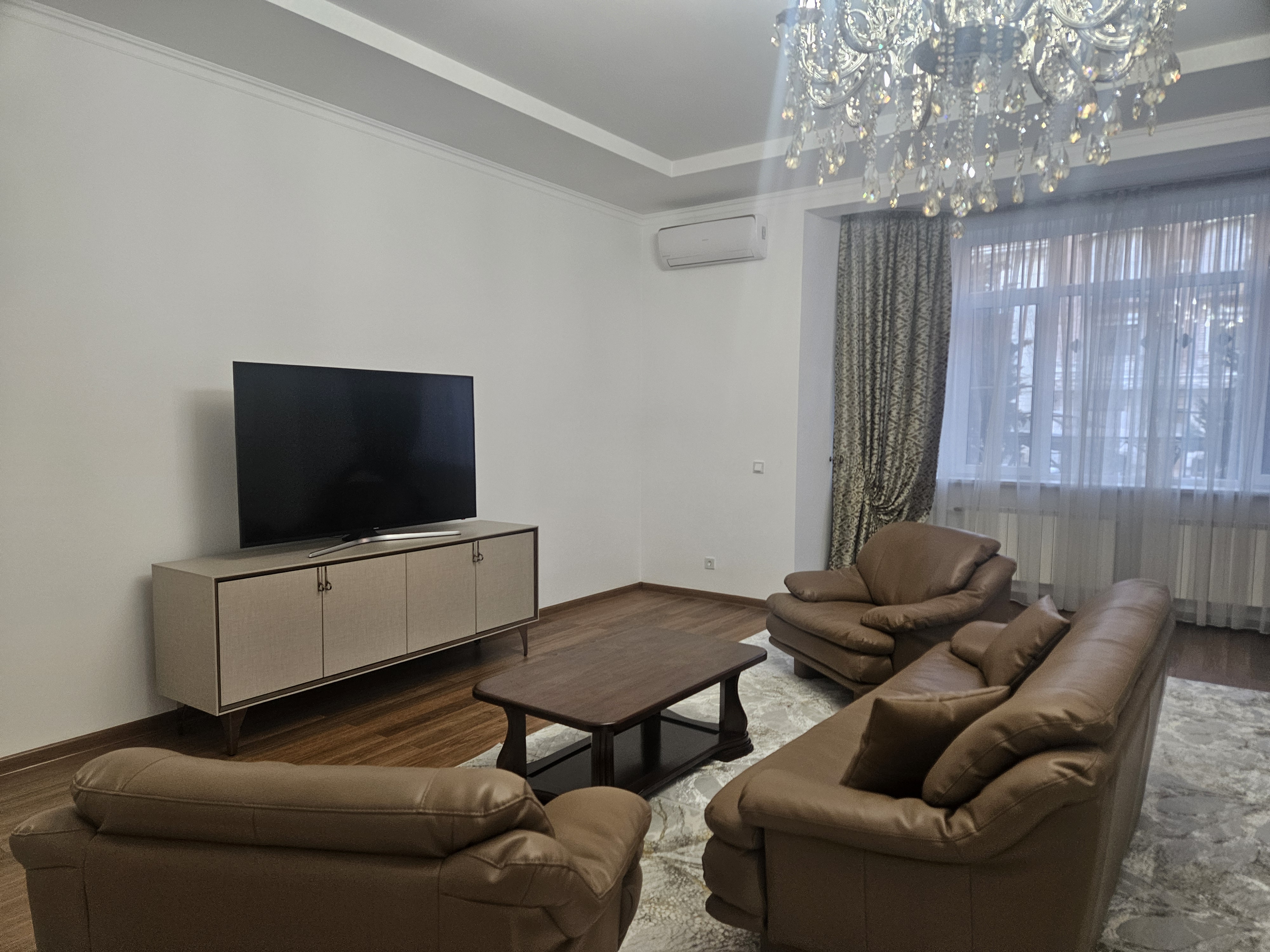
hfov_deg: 73.9
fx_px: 844
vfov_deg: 58.9
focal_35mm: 23
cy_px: 476
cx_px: 635
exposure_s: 1/100
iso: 250
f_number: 1.8
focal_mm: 5.4
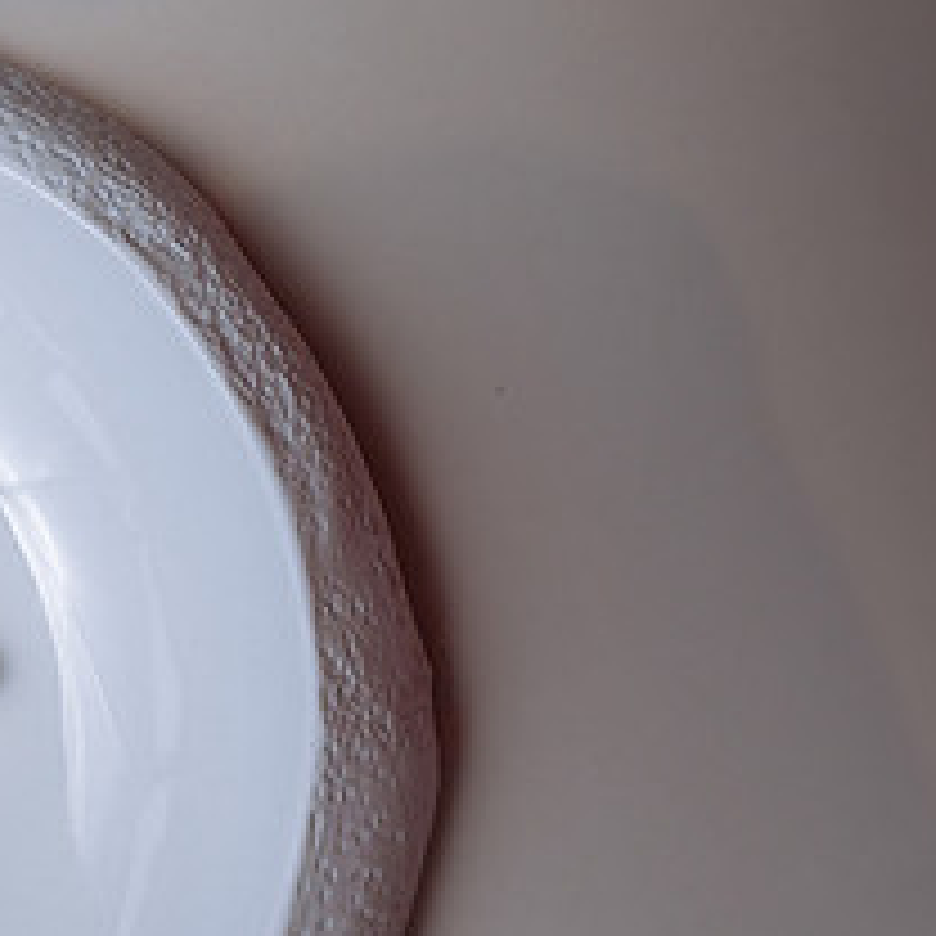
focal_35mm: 65
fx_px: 1988
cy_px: 785
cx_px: -449
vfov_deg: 25.9
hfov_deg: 22.1
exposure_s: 1/200
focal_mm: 16
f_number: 5.6
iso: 200
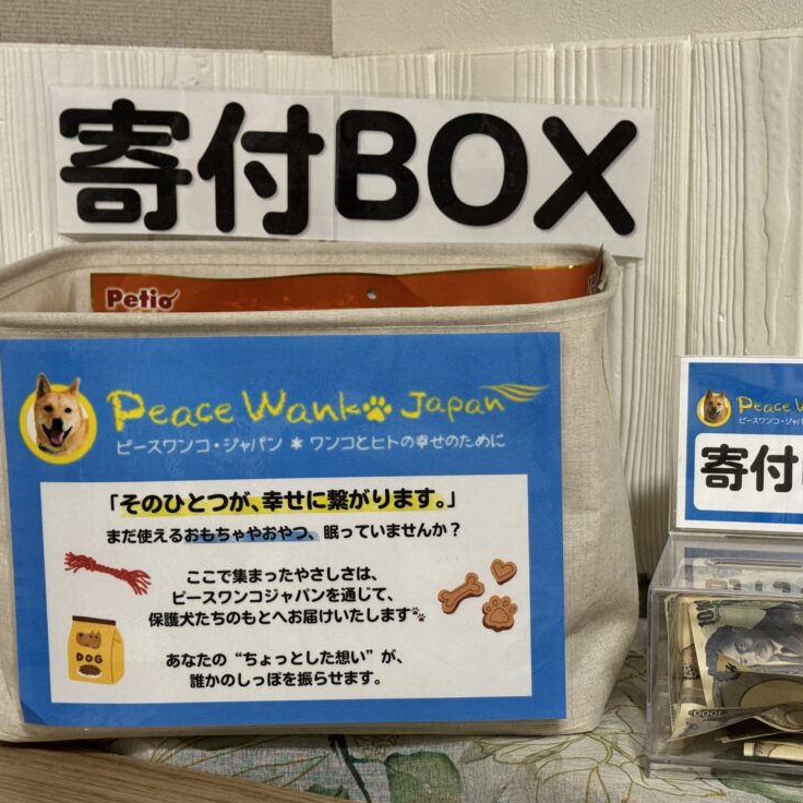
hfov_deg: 29.0
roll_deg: +1.8
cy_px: 406
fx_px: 1548
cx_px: 465
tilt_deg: -10.7
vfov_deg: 29.1
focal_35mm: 59
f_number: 1.78
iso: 160
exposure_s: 1/50
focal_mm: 6.76
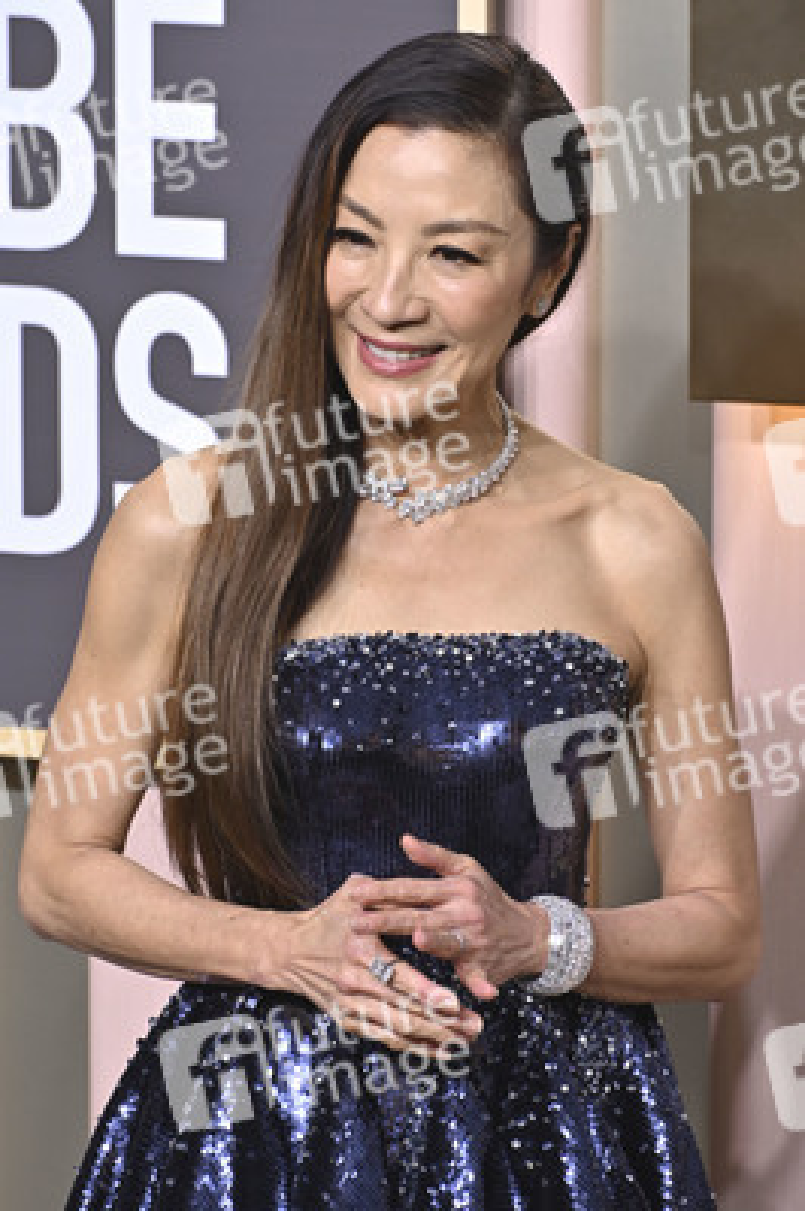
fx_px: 7055
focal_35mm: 210
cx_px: 402
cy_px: 606
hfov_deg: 6.5
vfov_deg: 9.8
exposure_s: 1/400
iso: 800
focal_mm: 210
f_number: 8
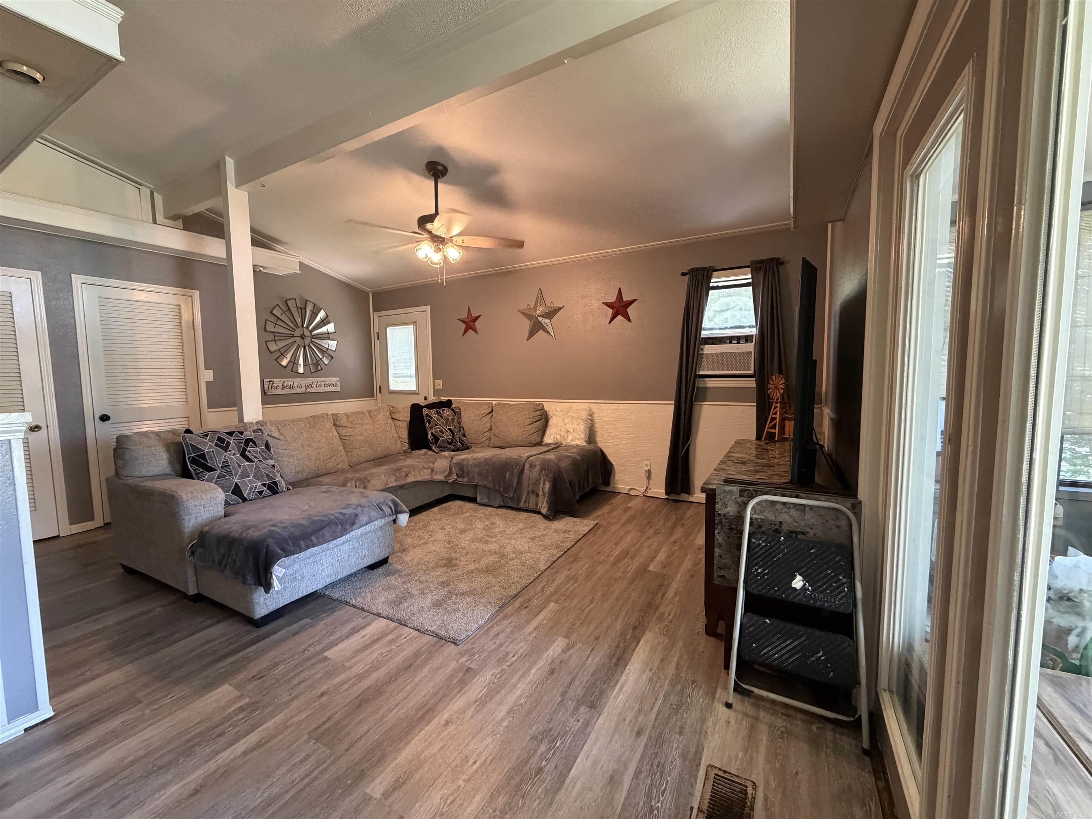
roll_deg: +0.9
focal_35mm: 14
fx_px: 442
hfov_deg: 102.1
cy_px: 410
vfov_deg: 85.7
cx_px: 546
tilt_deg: -4.5
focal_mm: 2.22
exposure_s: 1/60
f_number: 2.2
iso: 500
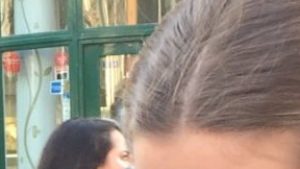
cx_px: -178
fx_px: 1790
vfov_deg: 5.1
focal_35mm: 225
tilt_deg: -8.9
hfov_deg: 9.3
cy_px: 496
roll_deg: +3.0
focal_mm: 4.15
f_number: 2.2
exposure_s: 1/100
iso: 40
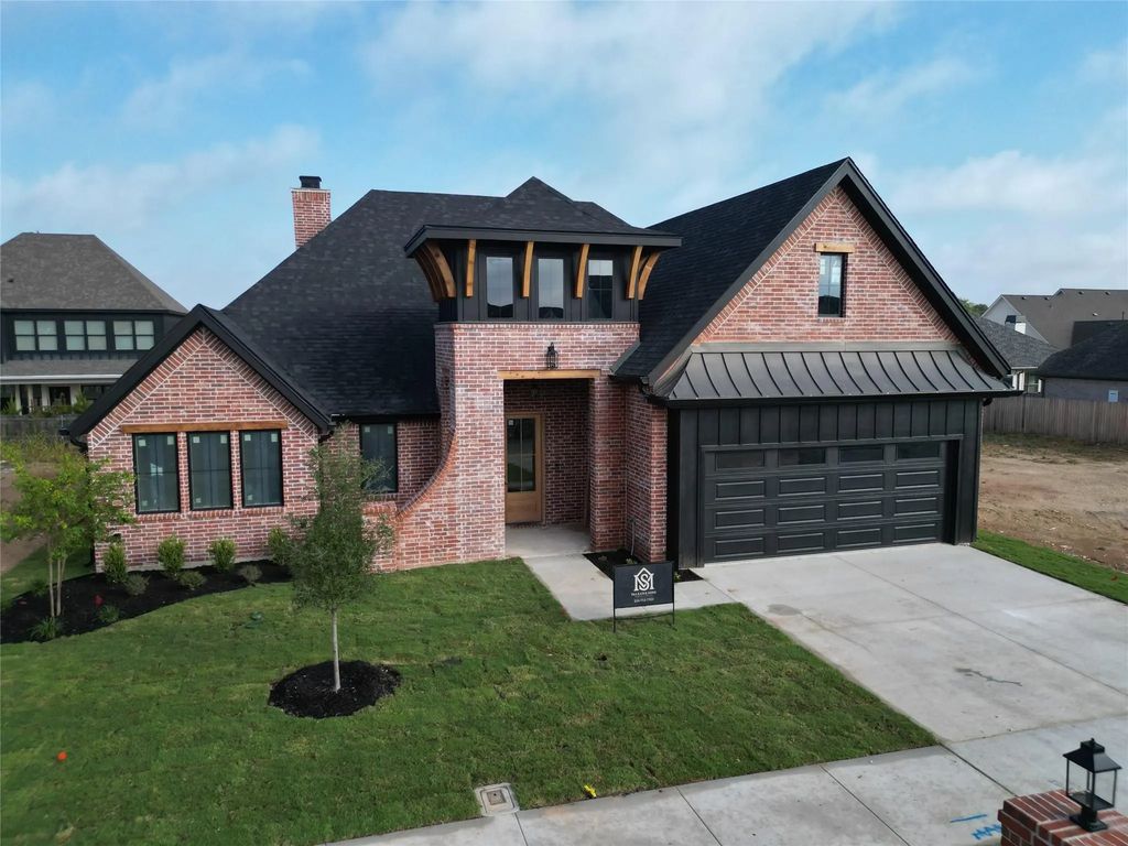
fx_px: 782
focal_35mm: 24
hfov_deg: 71.6
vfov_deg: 56.8
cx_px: 564
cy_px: 423
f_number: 1.7
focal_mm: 6.72
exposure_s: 1/2000
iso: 120
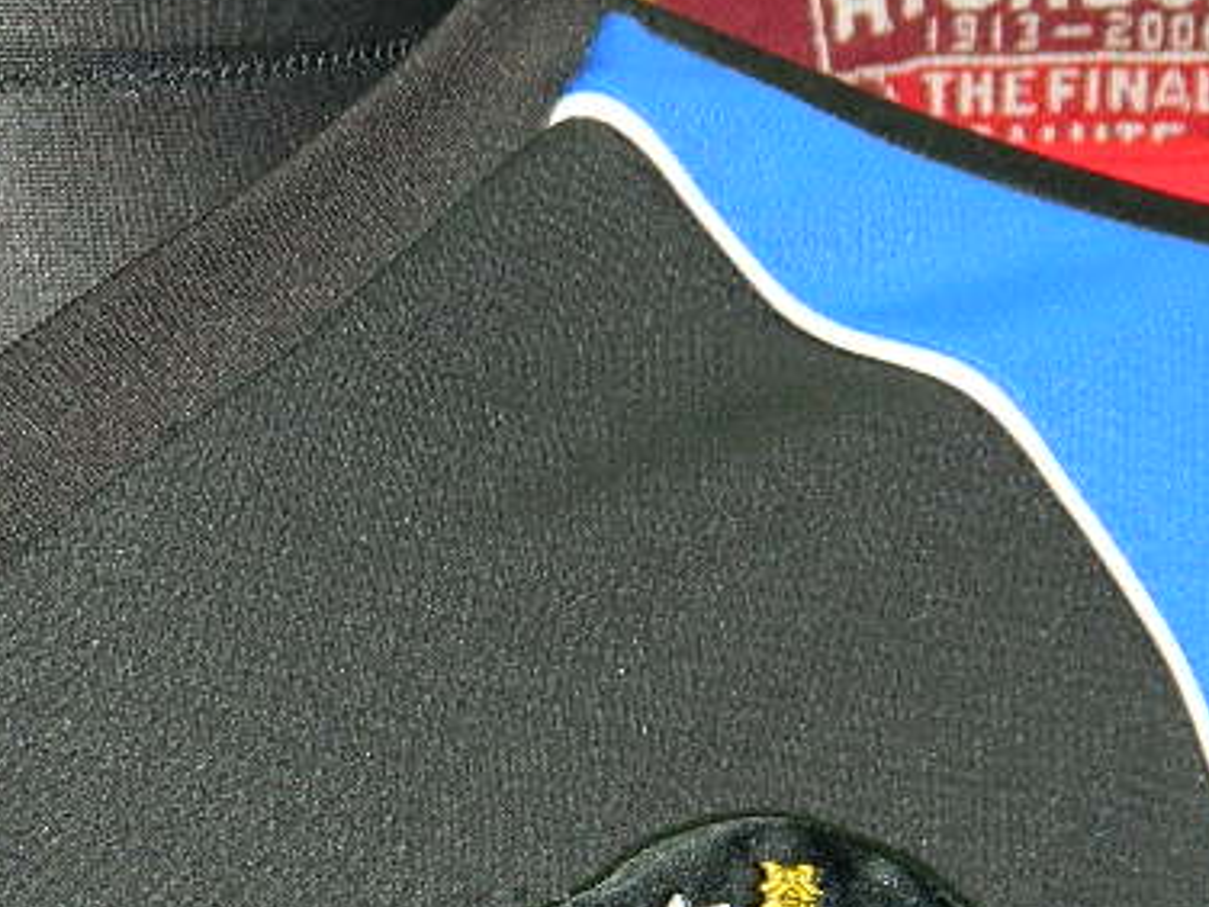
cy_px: 1081
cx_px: -145
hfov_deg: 15.0
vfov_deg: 11.4
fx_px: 4471
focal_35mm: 128
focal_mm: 8.4
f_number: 3.6
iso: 200
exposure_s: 1/50
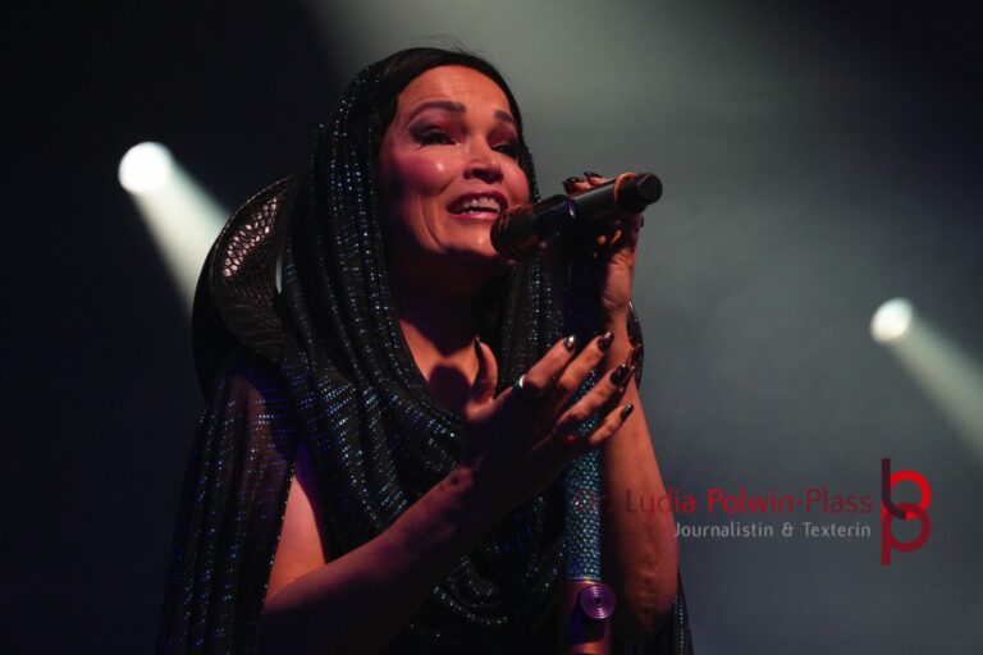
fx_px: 4014
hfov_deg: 14.0
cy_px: 328
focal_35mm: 147
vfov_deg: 9.3
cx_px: 492
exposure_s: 1/160
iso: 3200
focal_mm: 98
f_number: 5.6
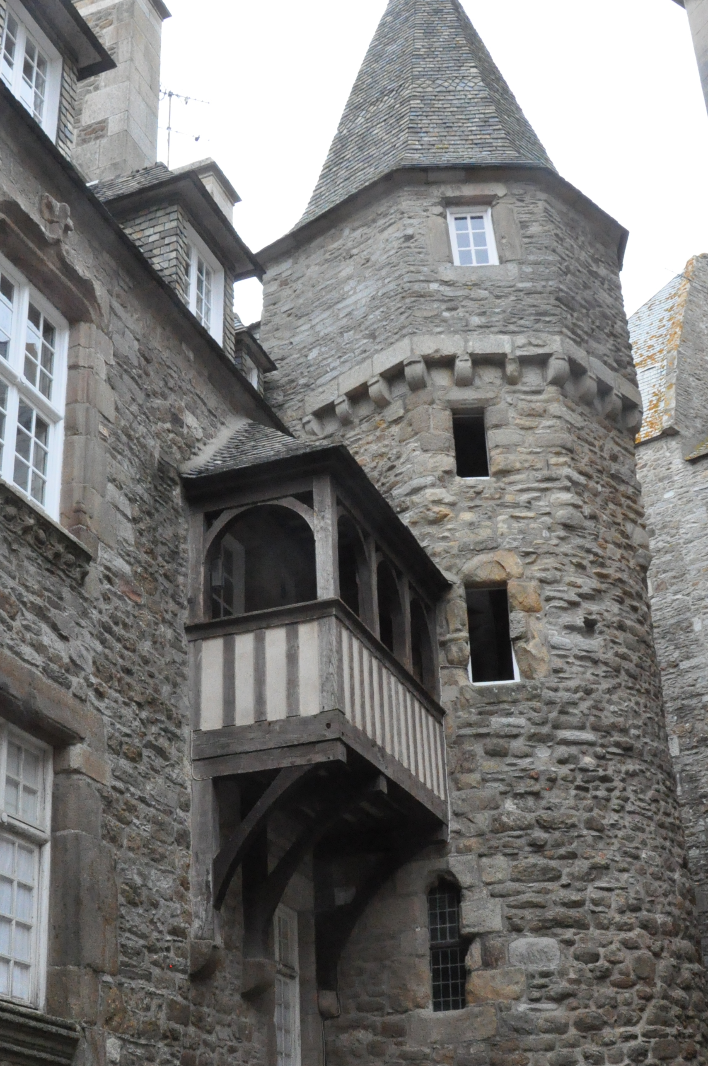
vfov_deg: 43.4
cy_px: 649
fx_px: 1331
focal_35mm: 45
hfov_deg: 29.7
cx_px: 282
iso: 3200
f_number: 16
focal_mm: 18
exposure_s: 1/250
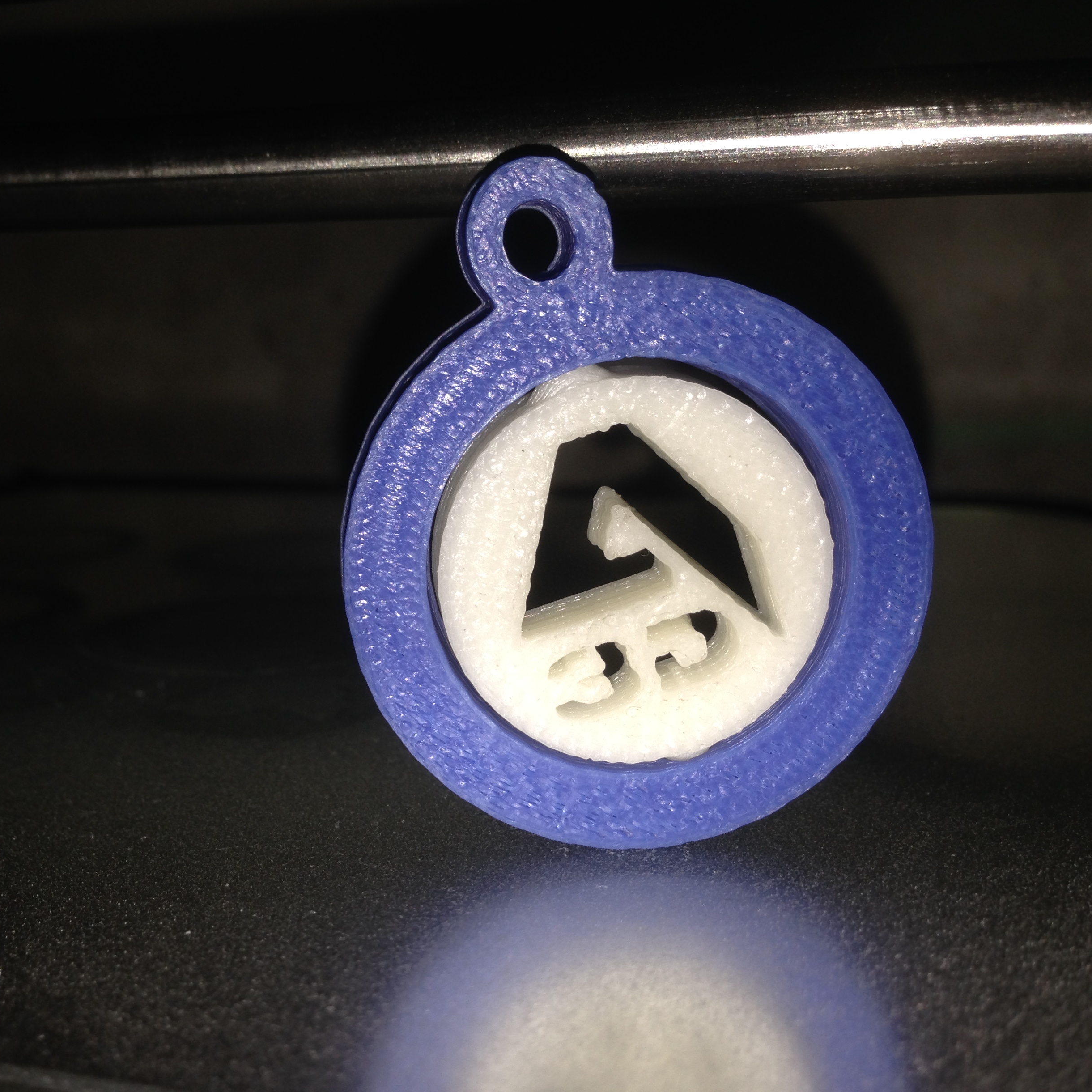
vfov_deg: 42.8
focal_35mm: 39
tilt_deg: -12.0
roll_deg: +1.0
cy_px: 546
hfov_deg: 42.5
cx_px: 416
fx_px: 1392
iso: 50
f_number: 2.4
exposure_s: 1/290
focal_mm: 4.12
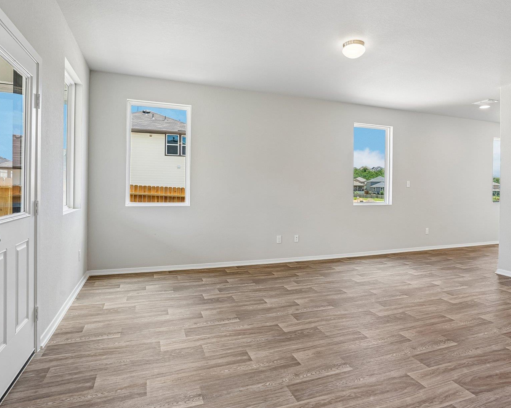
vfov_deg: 68.0
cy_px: 193
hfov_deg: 80.3
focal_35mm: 20
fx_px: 302
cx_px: 267
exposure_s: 1/60
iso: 400
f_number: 9
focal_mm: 16
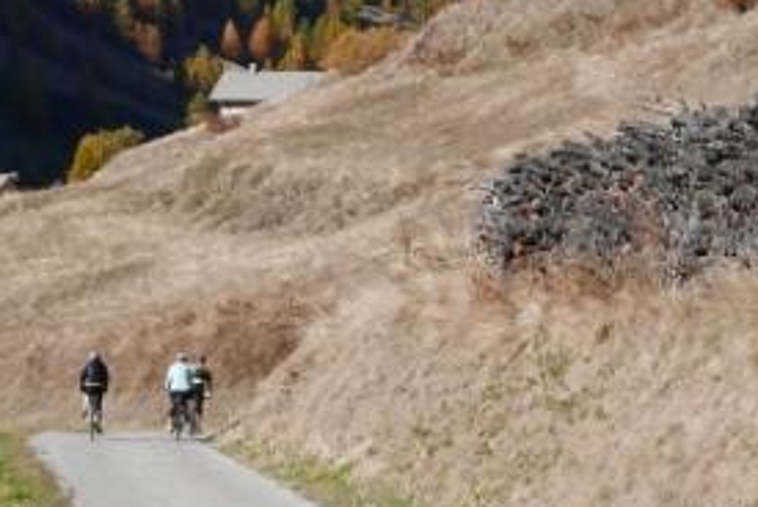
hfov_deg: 12.8
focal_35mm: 160
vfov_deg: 8.5
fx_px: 3372
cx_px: 482
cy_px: -101
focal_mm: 19.3
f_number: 5.6
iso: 200
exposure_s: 1/800
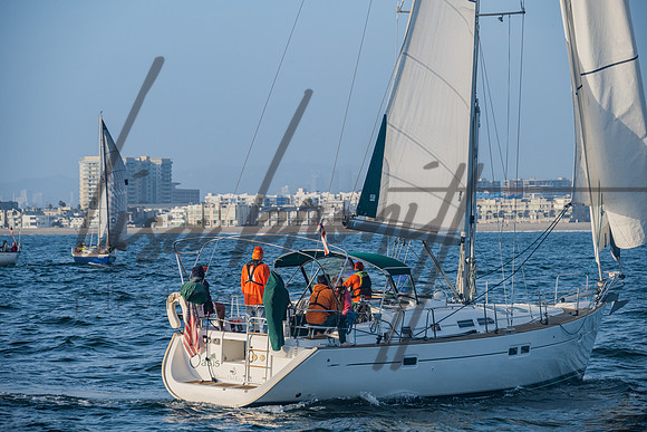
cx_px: 324
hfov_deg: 13.9
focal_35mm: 147
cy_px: 216
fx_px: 2648
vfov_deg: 9.3
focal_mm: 145
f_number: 6.3
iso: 400
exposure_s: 1/800
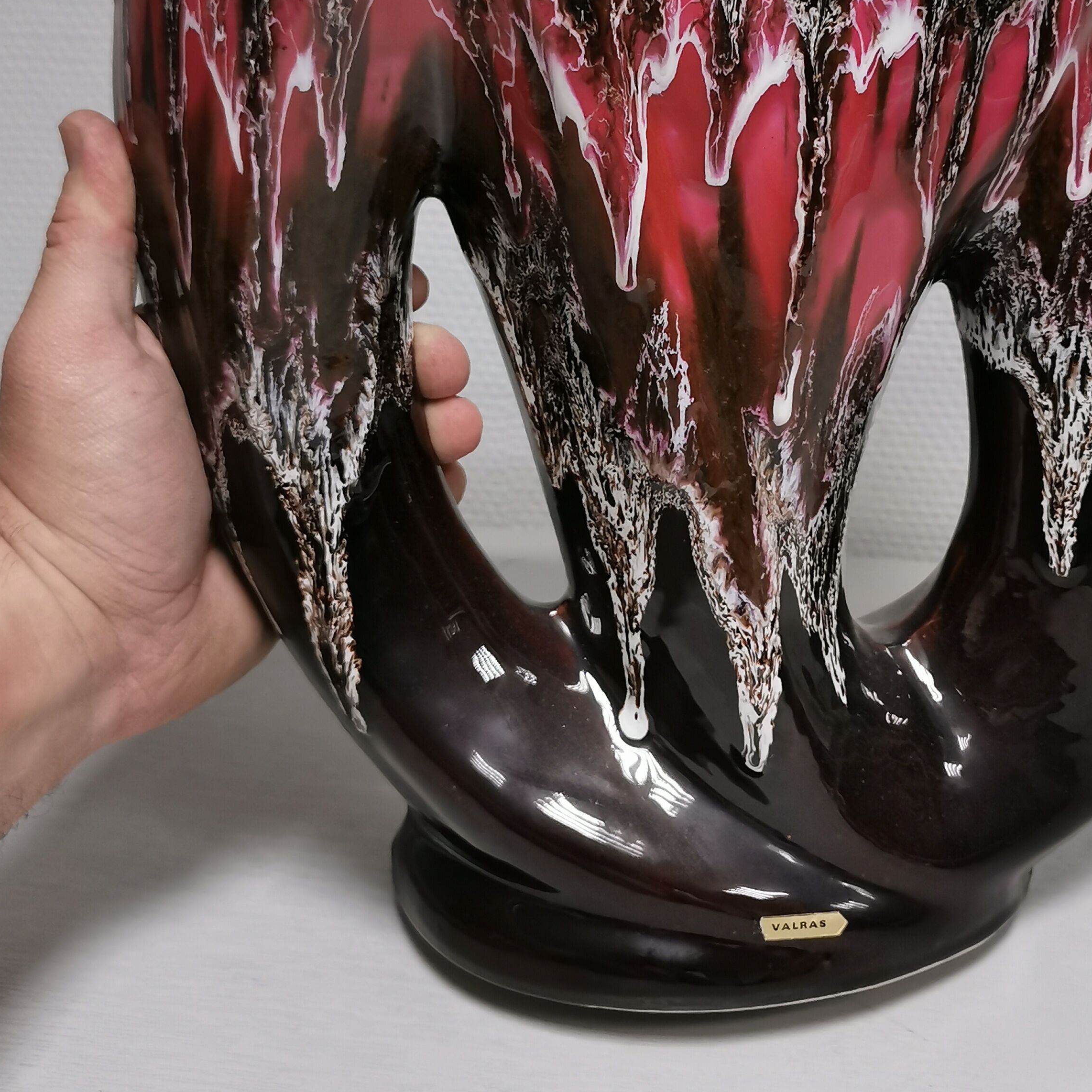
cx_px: 629
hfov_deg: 35.3
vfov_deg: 34.5
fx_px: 1713
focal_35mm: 48
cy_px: 249
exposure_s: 1/100
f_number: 1.8
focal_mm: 5.58
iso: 200
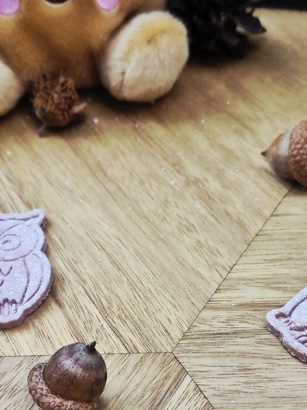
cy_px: 321
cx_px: 140
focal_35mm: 63
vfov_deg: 30.1
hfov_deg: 23.3
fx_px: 745
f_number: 1.8
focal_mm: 5.4
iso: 160
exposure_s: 1/180
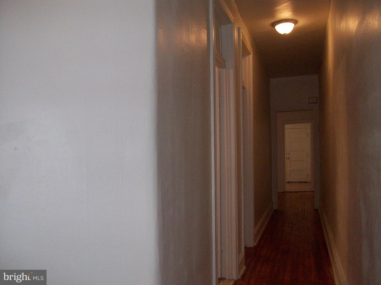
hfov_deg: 54.0
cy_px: 142
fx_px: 374
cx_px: 190
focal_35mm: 34
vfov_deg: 41.8
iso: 160
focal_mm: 5.7
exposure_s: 1/60
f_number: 2.8
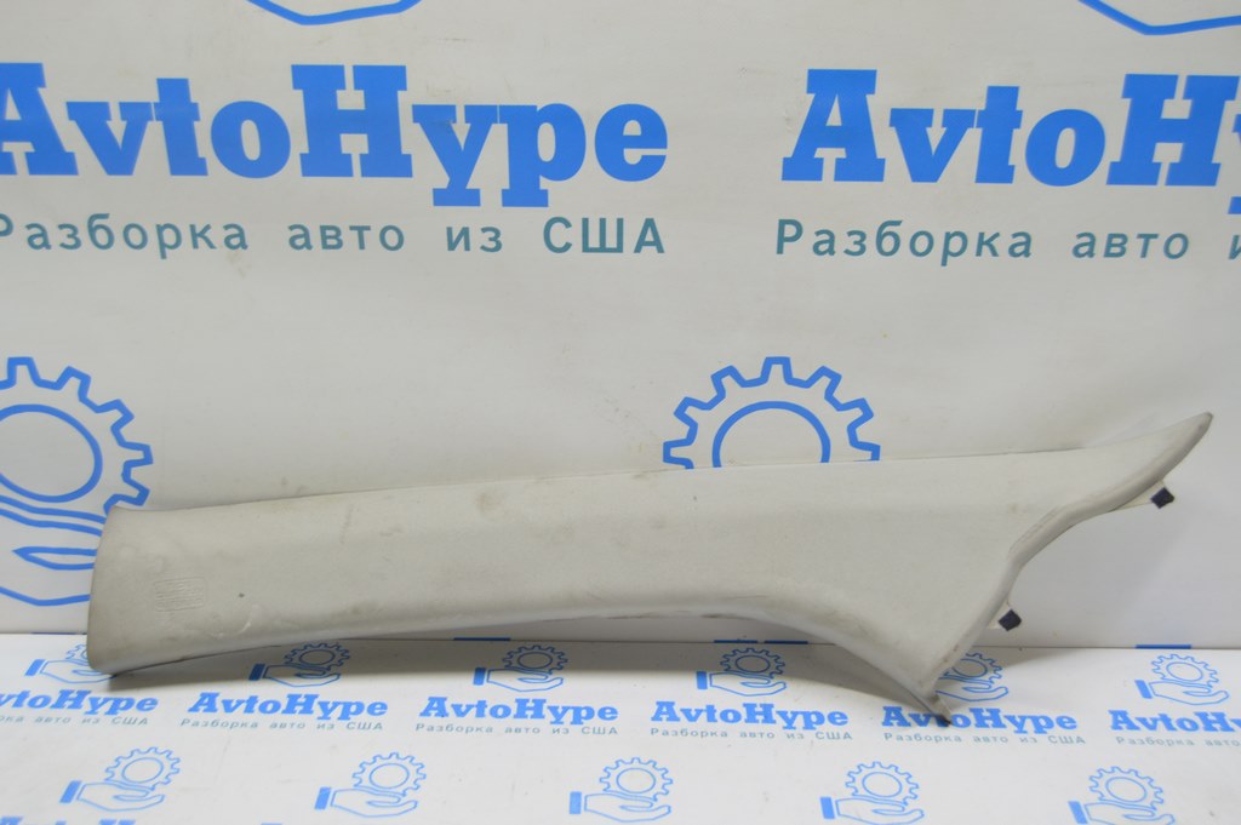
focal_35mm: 39
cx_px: 620
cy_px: 412
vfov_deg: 34.2
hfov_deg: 49.6
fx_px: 1343
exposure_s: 1/20
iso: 400
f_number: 5.6
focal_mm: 26
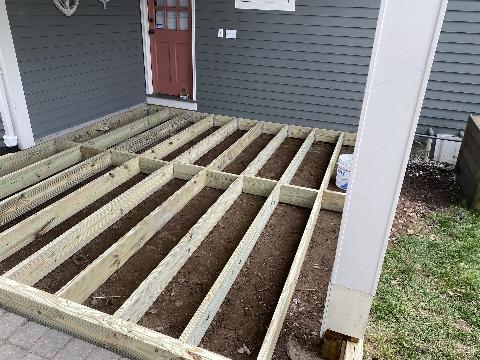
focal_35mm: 26
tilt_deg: -24.8
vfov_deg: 53.1
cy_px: 180
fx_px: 361
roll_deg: -2.1
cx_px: 240
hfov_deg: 67.3
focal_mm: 4.25
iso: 32
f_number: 1.8
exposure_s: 1/154
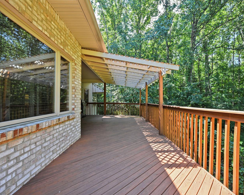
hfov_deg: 93.1
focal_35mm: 16
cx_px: 121
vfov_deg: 80.4
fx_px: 116
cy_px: 99
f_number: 4.5
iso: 200
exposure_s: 1/250
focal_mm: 14
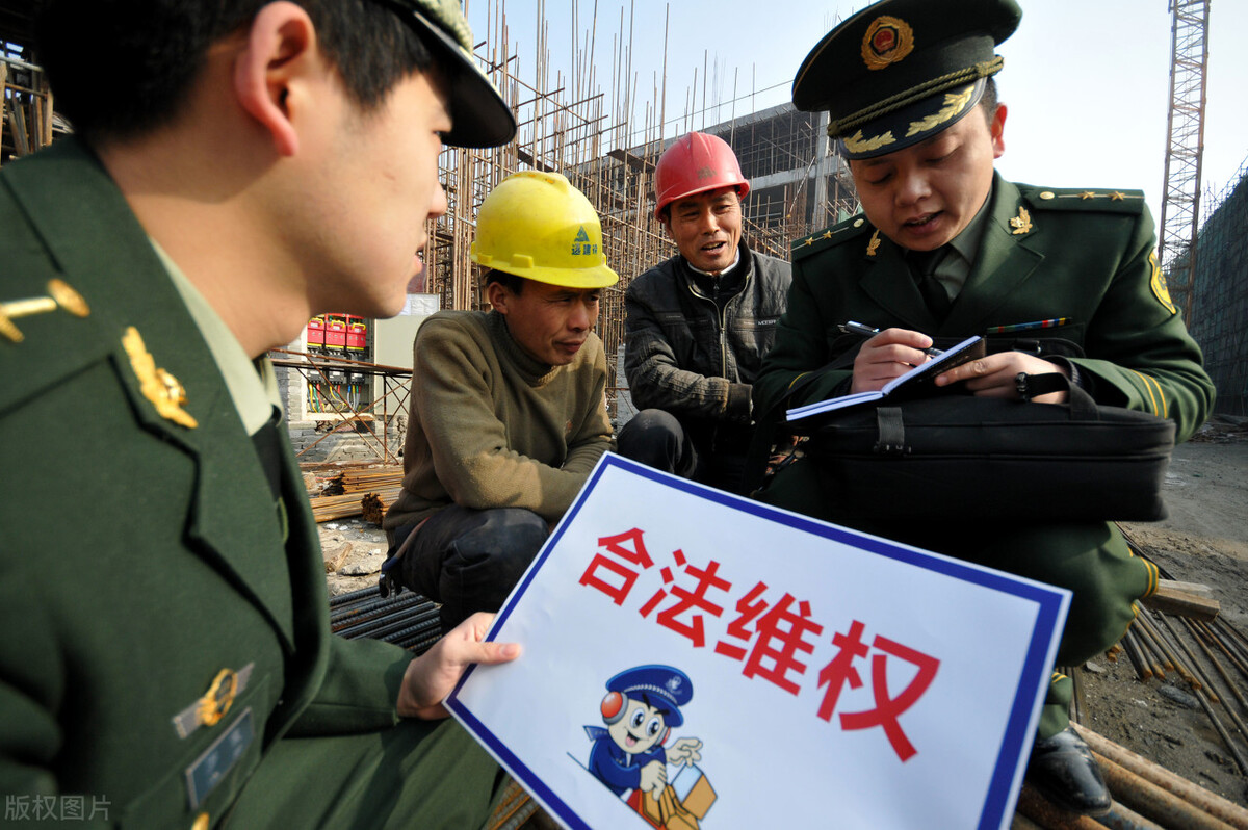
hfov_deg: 100.4
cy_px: 415
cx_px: 624
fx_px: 520
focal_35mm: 15
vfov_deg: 77.2
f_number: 5.6
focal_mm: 10
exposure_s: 1/800
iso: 400
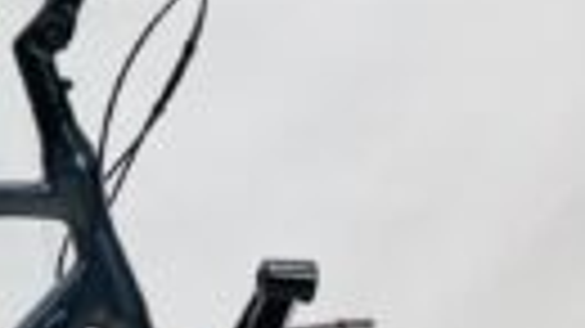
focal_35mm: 98
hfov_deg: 19.7
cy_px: 368
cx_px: -216
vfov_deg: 12.1
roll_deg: +0.1
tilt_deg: -7.0
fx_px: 1520
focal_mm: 4.25
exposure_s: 1/100
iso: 50
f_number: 1.8
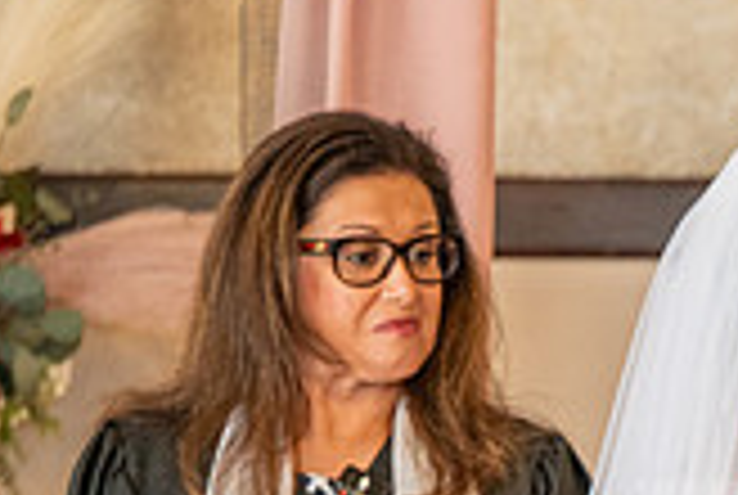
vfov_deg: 3.0
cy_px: 587
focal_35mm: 459
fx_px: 9426
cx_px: 1026
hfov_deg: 4.5
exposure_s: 1/125
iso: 1600
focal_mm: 130
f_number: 2.8
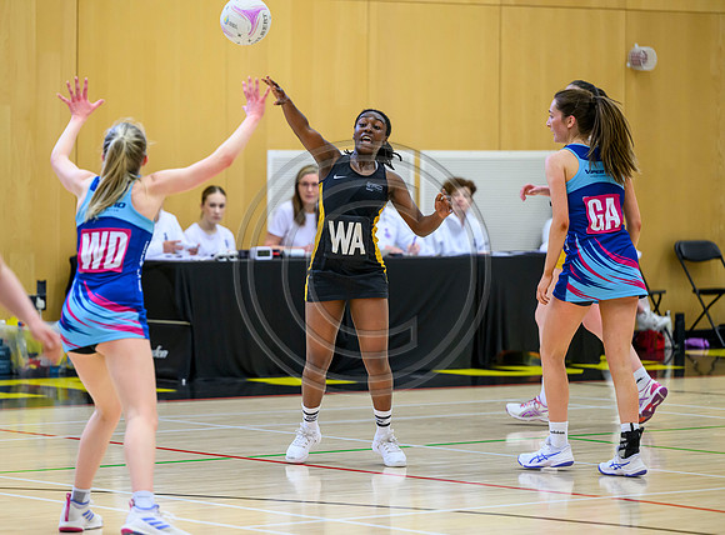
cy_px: 268
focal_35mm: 177
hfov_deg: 11.3
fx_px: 3677
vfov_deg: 8.3
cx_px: 324
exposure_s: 1/1000
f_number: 3.2
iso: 3200
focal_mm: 165
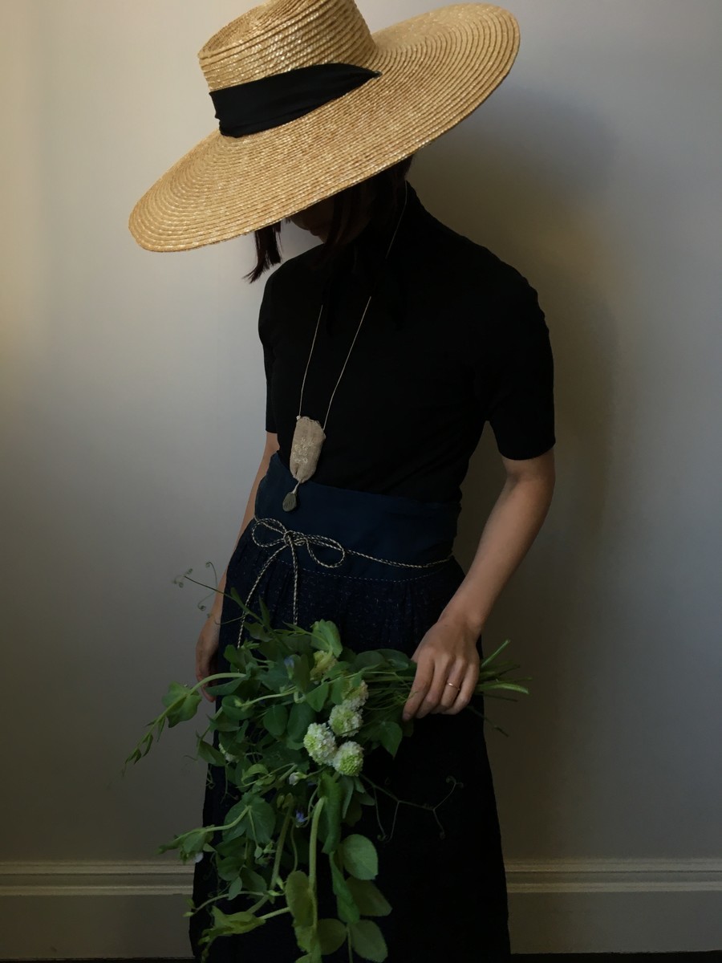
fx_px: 806
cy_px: 482
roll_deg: -3.1
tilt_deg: -15.8
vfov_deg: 61.7
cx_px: 361
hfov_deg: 48.2
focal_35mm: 29
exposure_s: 1/30
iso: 32
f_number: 2.2
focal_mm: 4.15
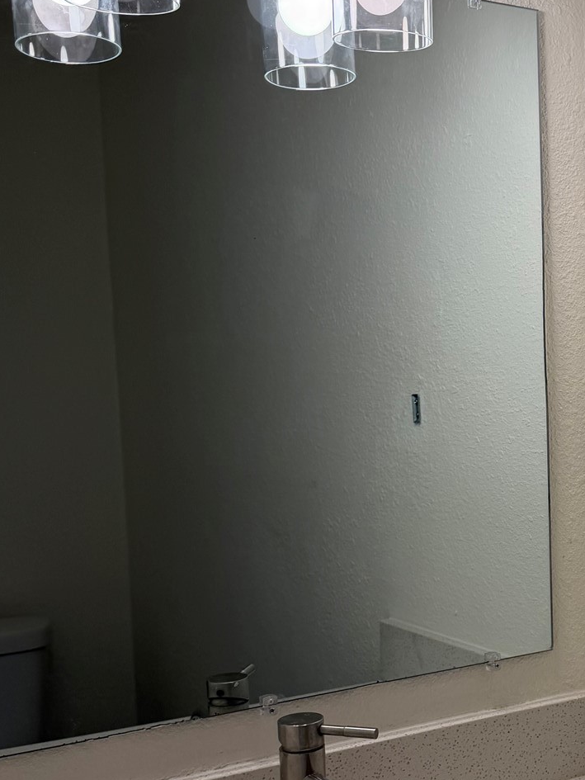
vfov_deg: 36.5
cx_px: 547
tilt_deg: -6.4
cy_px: 505
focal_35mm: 52
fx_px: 1171
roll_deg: +0.9
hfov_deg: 26.9
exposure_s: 1/401
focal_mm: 6.76
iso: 100
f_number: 1.78
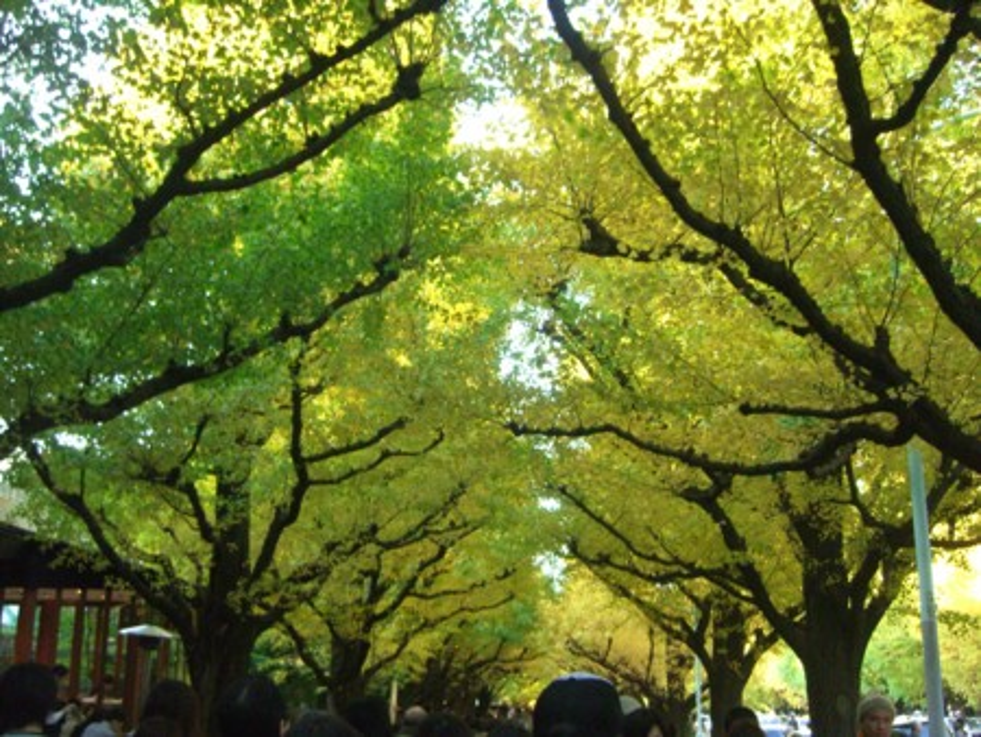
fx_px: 1077
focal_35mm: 38
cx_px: 490
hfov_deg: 49.0
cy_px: 368
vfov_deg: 37.8
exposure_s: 1/100
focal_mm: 7.9
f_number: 2.8
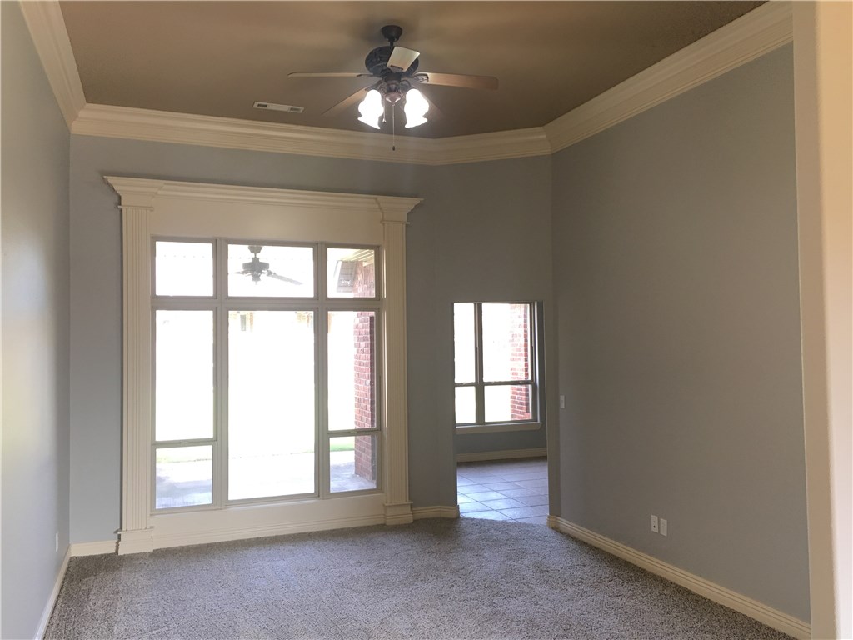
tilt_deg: +1.9
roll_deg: +1.2
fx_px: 715
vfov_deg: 48.2
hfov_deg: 61.7
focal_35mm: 29
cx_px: 426
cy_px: 320
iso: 40
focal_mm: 4.15
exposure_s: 1/30
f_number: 2.2
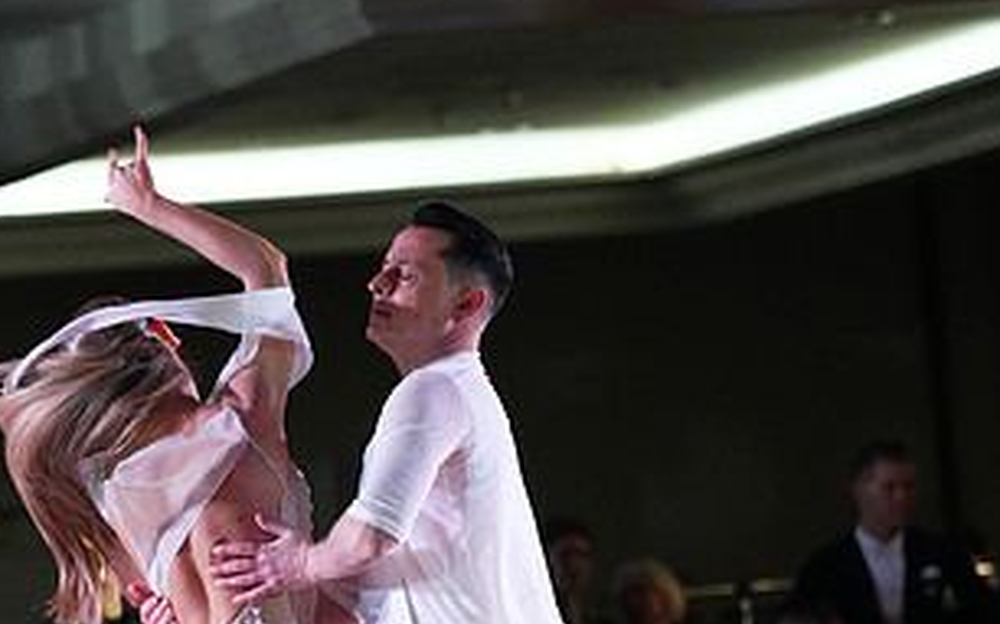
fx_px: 10543
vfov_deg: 3.4
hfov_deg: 5.4
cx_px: 397
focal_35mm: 387
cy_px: 872
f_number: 5.6
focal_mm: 200
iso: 8000
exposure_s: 1/400
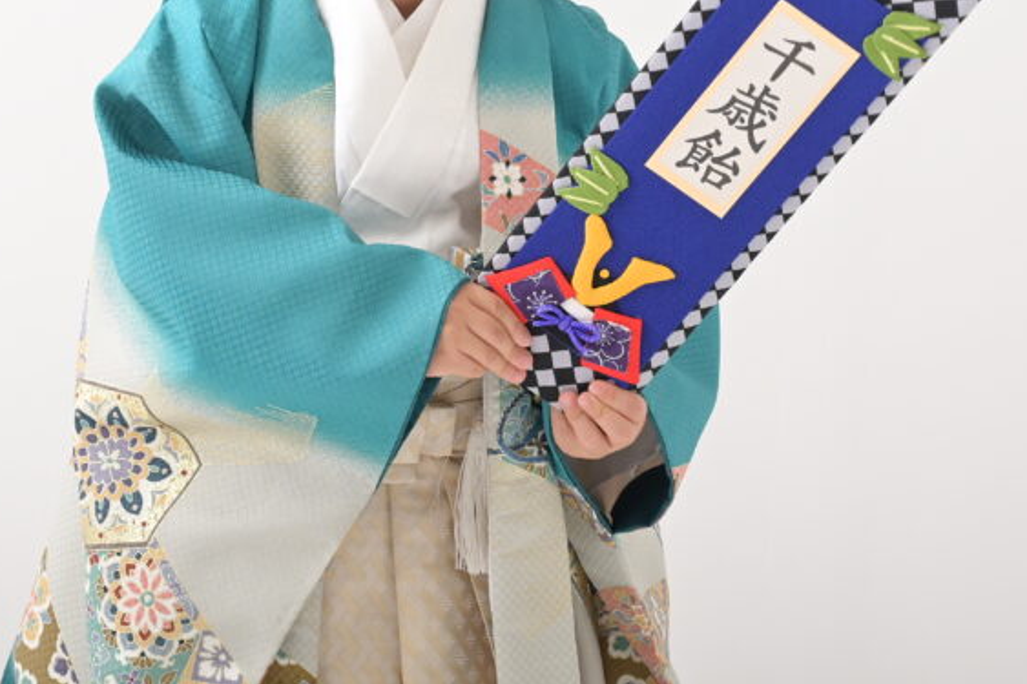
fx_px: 2595
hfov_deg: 22.4
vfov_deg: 14.9
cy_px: 109
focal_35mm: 91
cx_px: 410
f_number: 6.3
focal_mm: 50
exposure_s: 1/200
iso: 1000
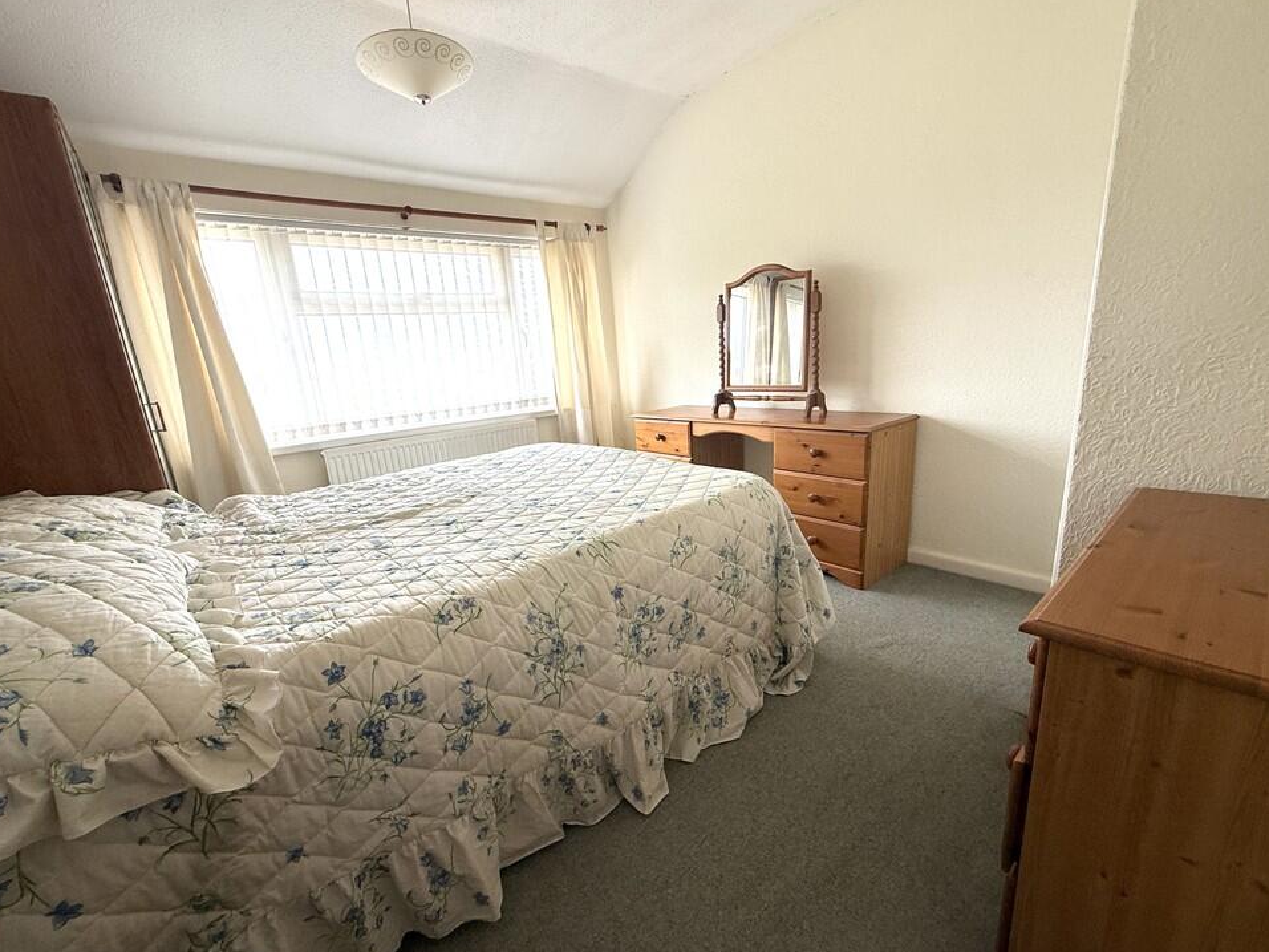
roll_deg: +4.6
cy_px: 495
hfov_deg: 98.2
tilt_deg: -13.0
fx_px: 550
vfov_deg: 81.7
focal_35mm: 15
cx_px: 625
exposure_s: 1/121
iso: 64
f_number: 2.2
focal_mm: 2.22
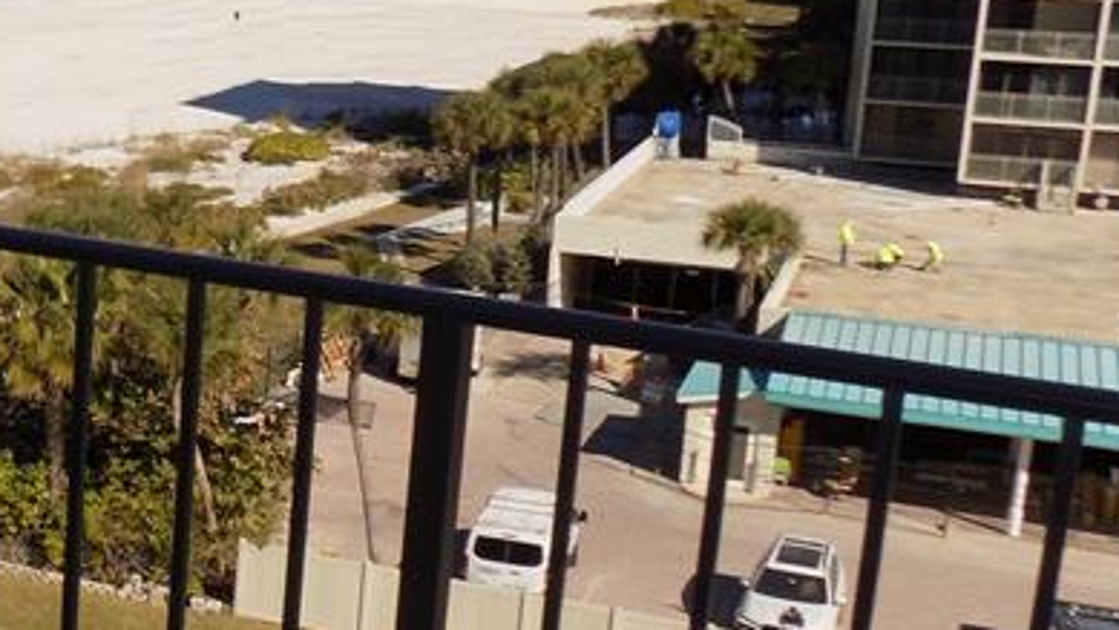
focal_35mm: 66
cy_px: 331
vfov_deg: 18.3
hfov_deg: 28.3
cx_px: -175
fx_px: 1959
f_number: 3.1
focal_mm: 4
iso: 80
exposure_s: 1/1500
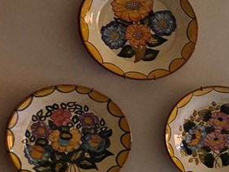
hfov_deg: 8.9
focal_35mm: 163
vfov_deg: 9.0
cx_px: 766
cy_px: 204
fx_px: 1079
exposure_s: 1/180
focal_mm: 5.4
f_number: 1.8
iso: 80
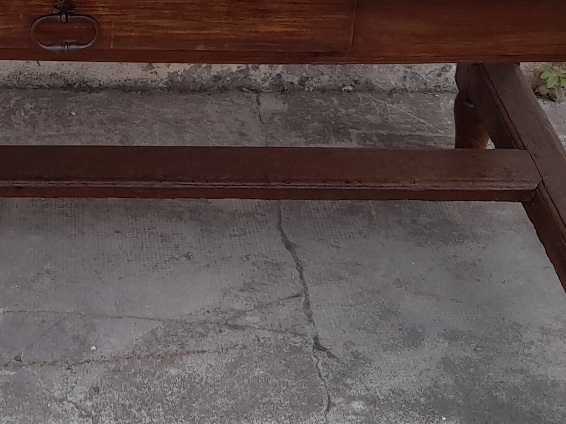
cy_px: 2
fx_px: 1324
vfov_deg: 17.8
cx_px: 74
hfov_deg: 23.6
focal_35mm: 81
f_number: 2
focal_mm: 4.6
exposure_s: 1/50
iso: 20
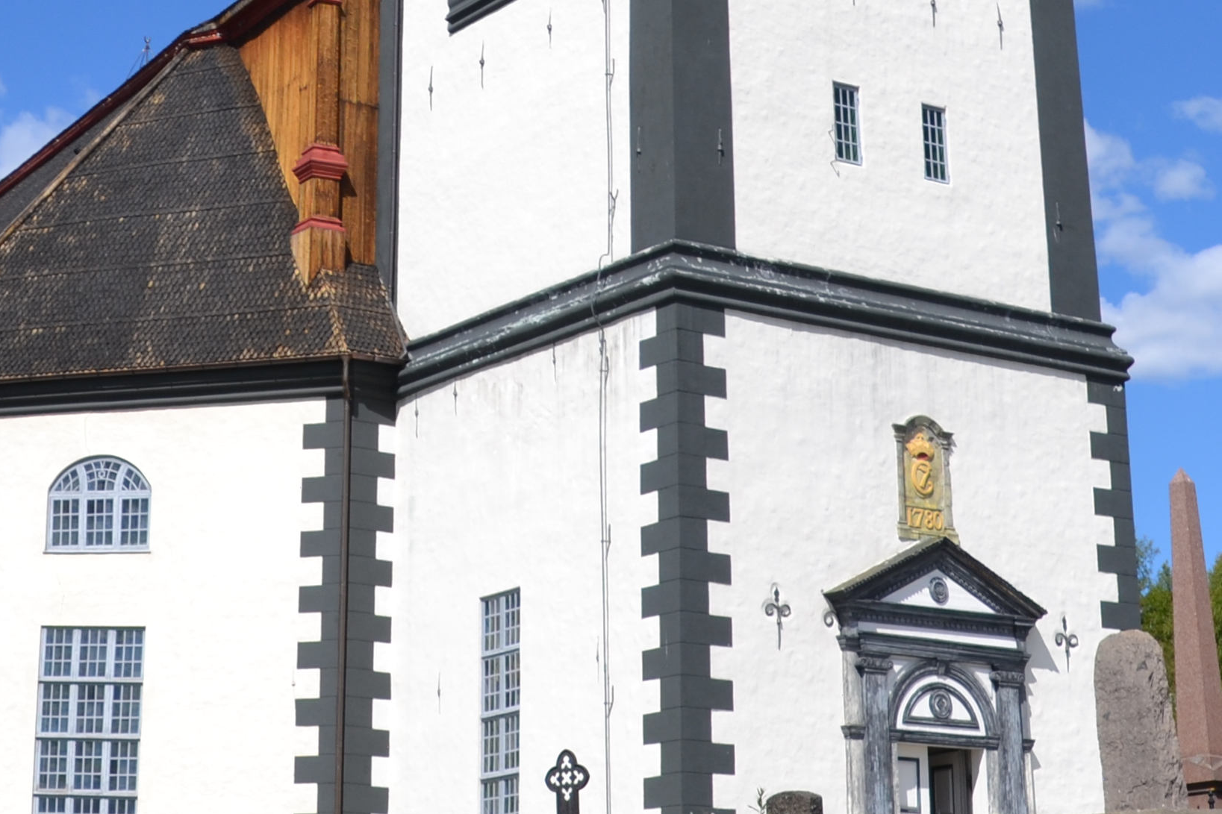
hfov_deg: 26.5
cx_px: 428
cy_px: -30
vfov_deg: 17.5
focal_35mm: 76
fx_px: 2579
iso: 100
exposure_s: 1/320
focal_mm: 18
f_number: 9
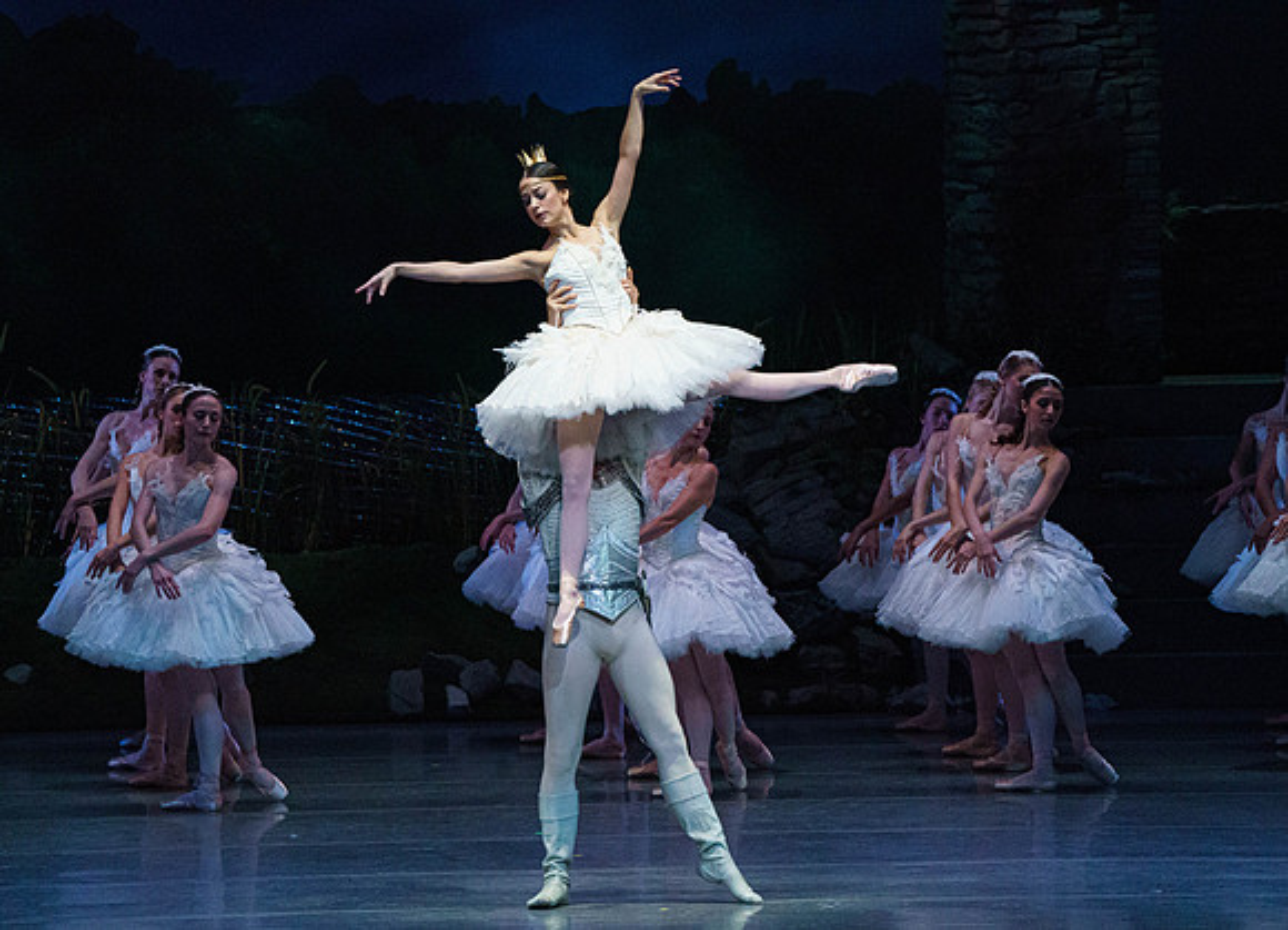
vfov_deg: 4.9
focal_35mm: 296
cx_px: 647
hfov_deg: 6.8
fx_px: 10870
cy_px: 476
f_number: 5.6
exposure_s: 1/250
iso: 8000
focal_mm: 274
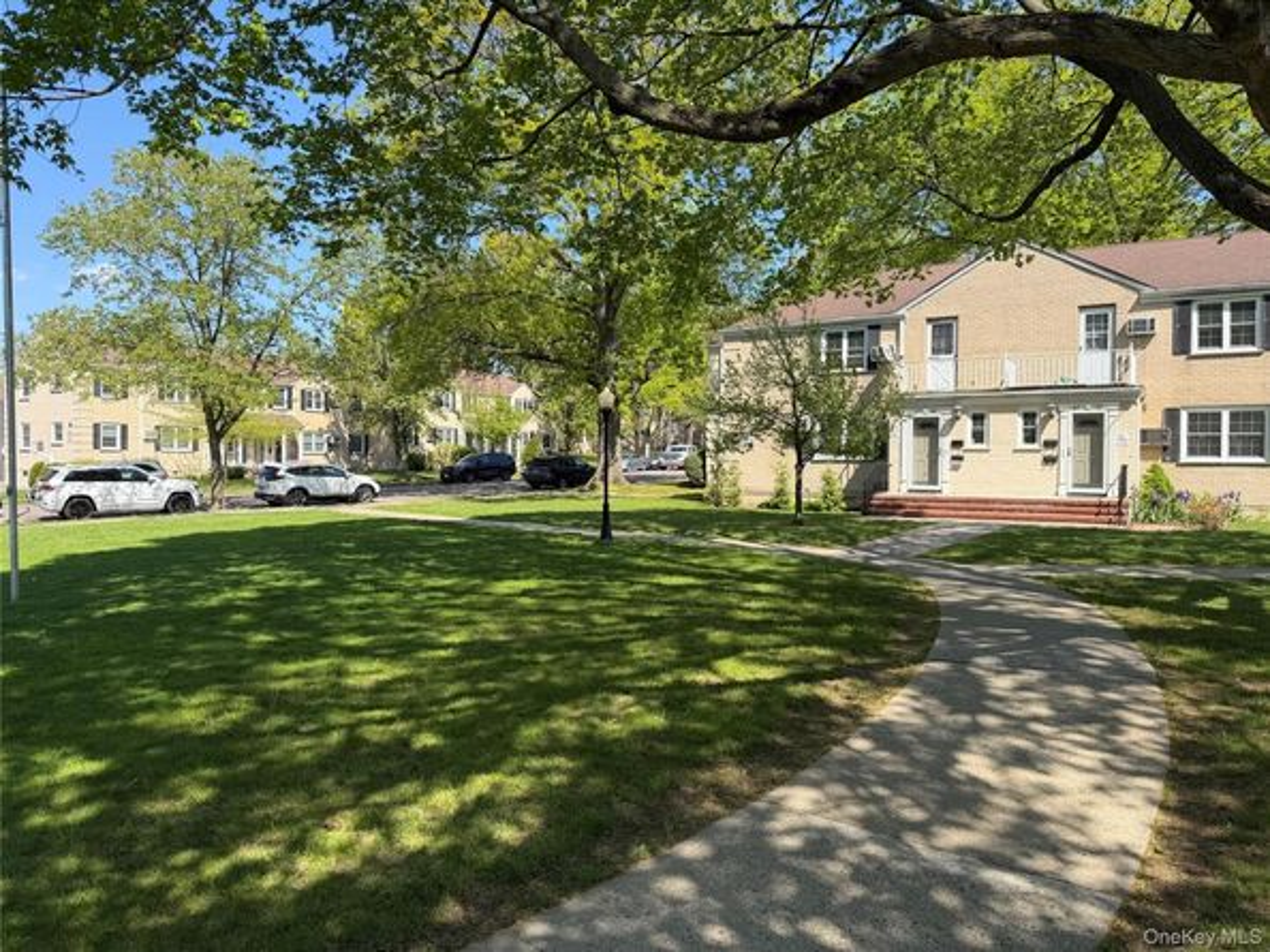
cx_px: 635
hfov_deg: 71.6
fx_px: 880
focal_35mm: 24
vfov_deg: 56.8
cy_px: 476
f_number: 1.78
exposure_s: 1/2000
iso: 80
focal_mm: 6.76
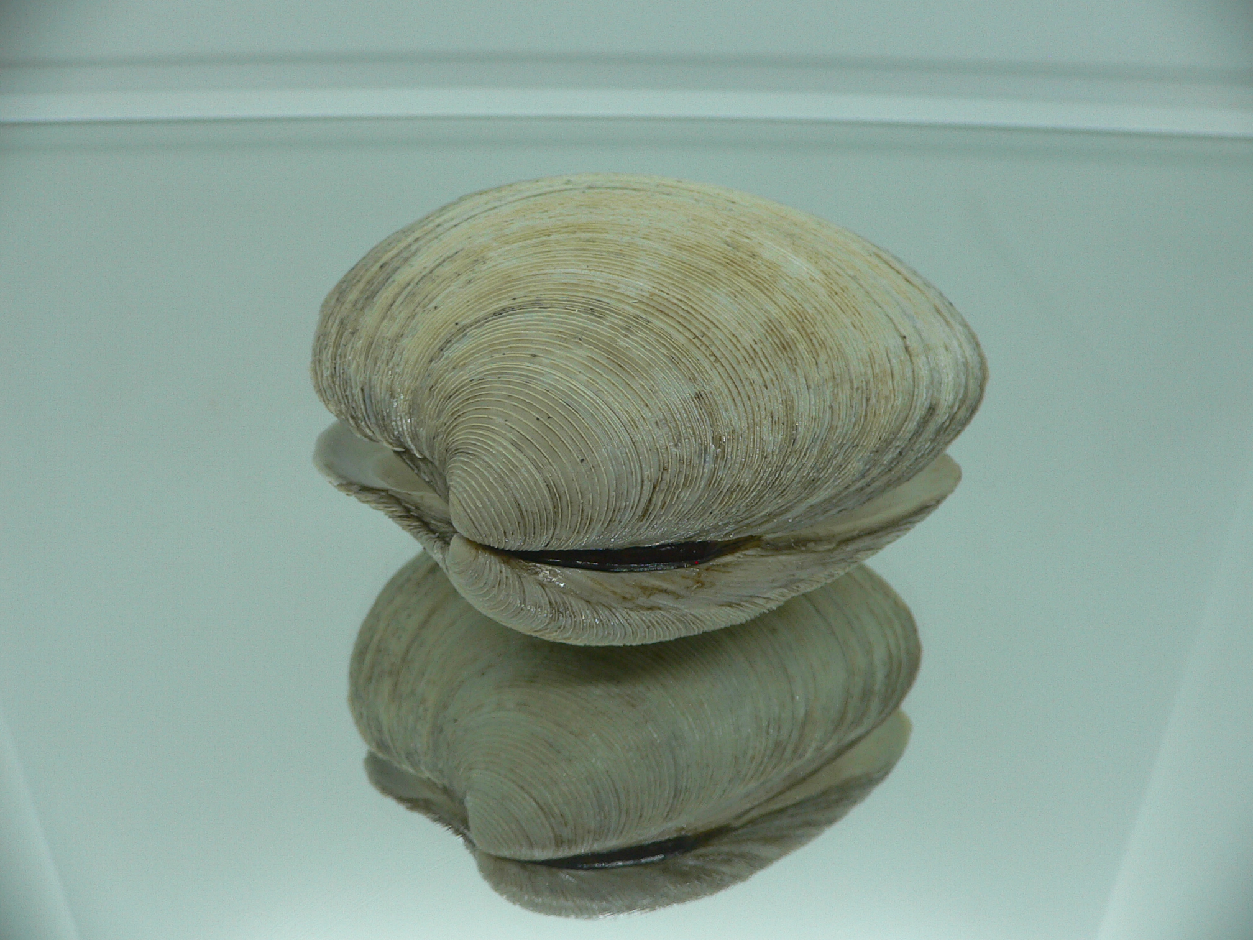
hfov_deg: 52.6
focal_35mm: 35
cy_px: 470
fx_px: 1267
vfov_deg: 40.7
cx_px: 626
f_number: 2.8
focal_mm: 4.6
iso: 80
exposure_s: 1/60
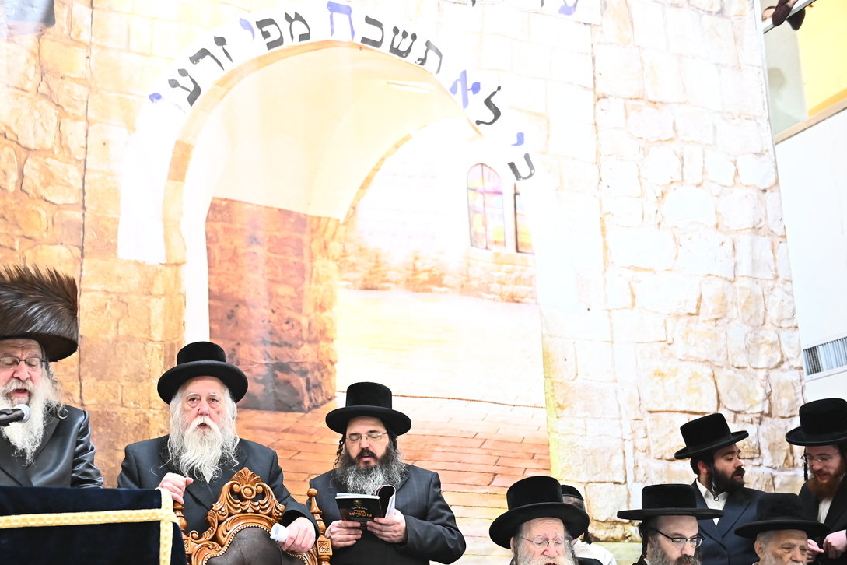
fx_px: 1270
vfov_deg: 25.0
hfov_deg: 36.6
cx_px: 307
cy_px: 362
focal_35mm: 54
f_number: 2.8
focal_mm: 42
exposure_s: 1/200
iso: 3200
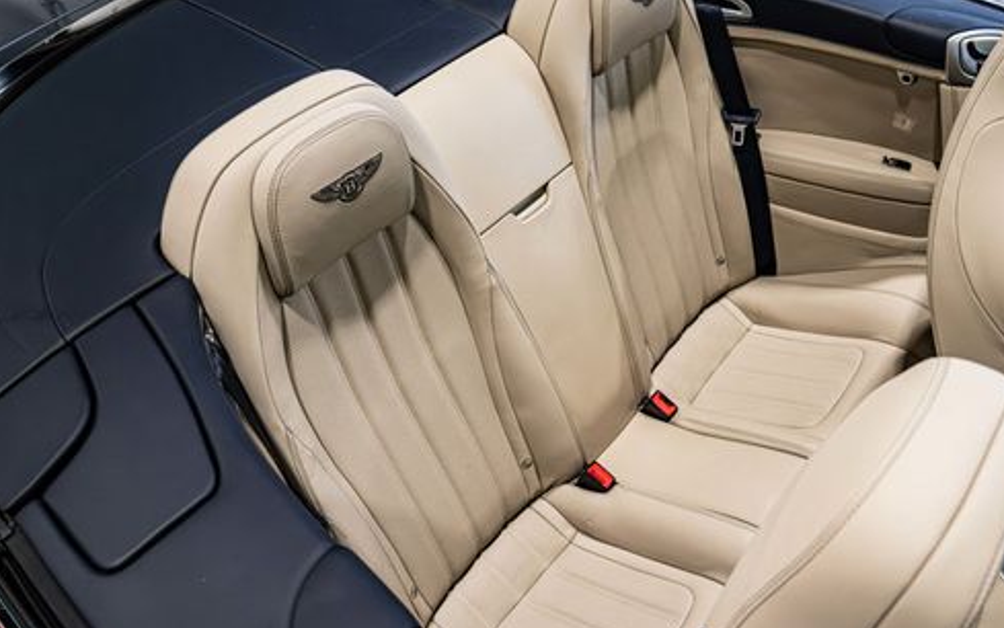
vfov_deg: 39.4
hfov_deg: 59.0
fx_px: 876
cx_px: 616
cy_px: 336
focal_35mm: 32
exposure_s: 1/80
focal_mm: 24
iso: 1250
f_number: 4
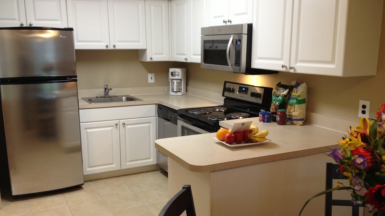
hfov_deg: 51.6
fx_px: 398
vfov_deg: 30.4
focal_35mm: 39
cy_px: 123
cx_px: 196
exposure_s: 1/20
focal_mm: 4.28
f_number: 2.4
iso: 125
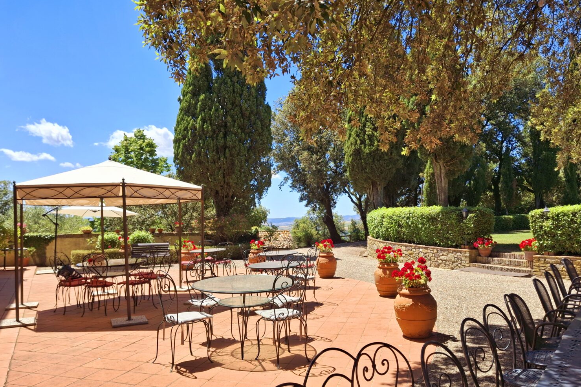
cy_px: 206
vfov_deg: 47.9
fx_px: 436
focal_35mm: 27
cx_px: 293
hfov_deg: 67.4
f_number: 1.8
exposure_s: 1/1250
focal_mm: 4.69
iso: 25
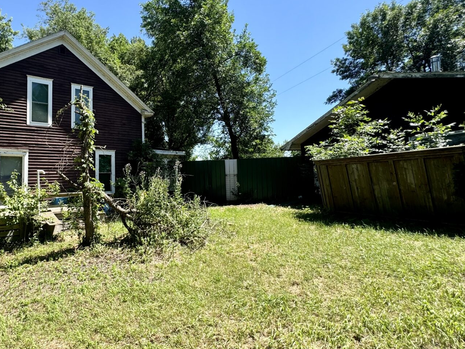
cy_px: 161
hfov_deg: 76.8
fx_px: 282
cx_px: 159
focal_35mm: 21
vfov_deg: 63.4
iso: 40
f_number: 2.2
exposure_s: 1/646
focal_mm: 2.22
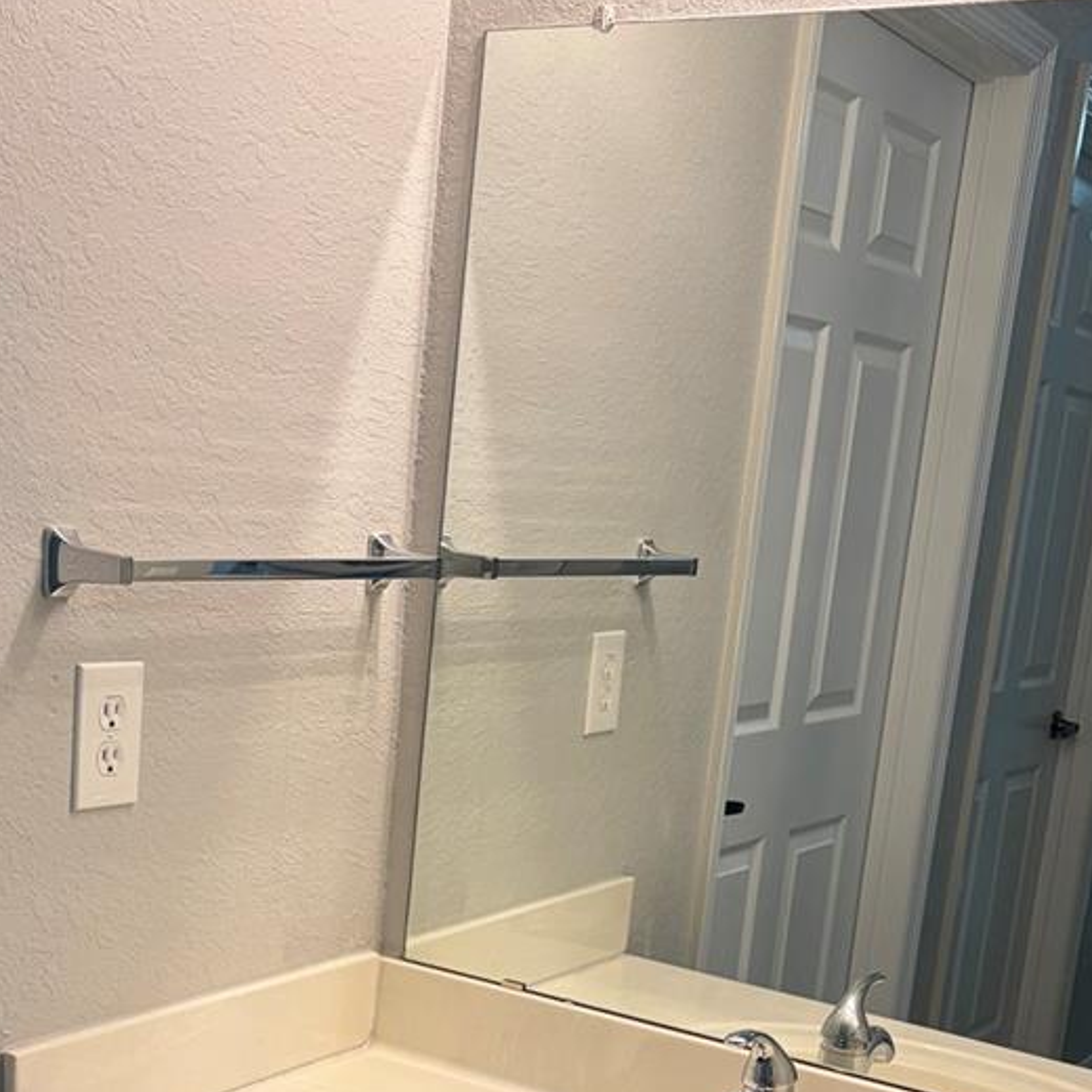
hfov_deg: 32.1
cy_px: 966
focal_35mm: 53
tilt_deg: -14.3
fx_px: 1892
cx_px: 407
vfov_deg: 30.9
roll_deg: -4.1
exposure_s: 1/120
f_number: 1.6
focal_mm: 5.96
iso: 80
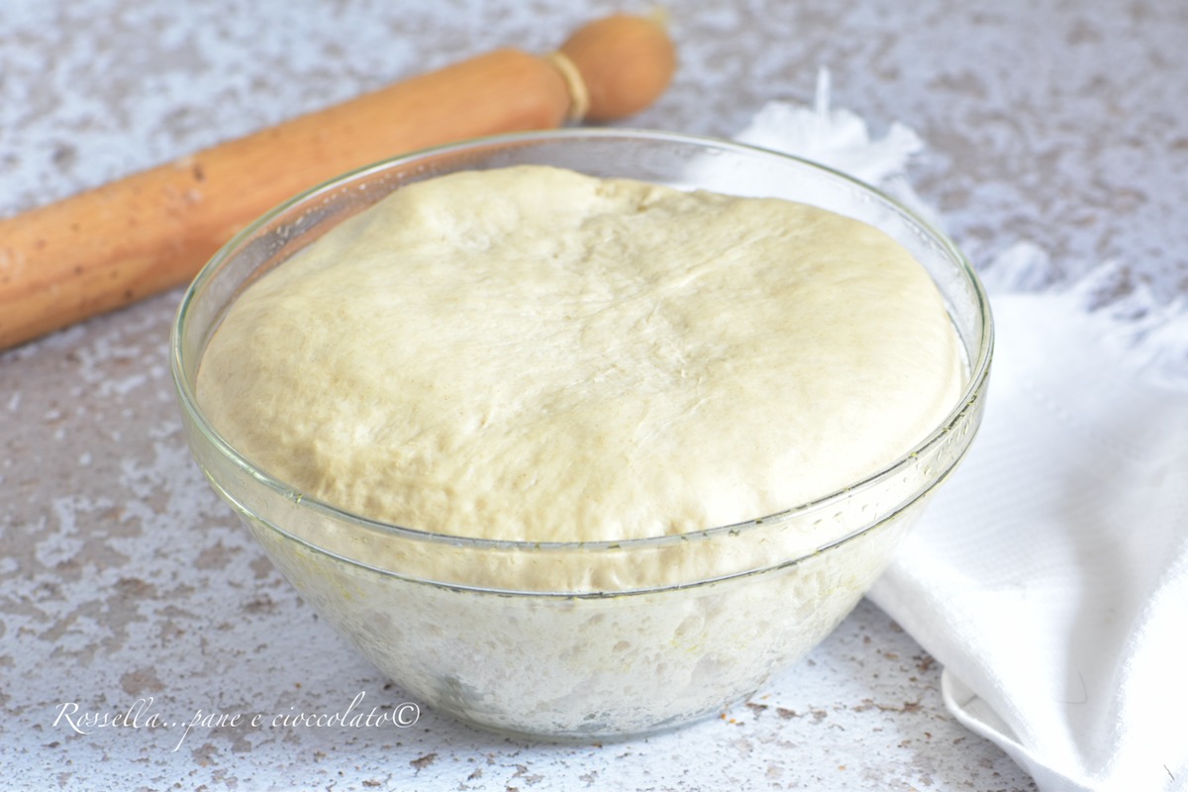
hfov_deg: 13.0
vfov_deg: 8.7
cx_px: 594
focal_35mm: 158
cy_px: 396
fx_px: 5197
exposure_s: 1/8
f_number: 5.6
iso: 400
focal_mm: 105
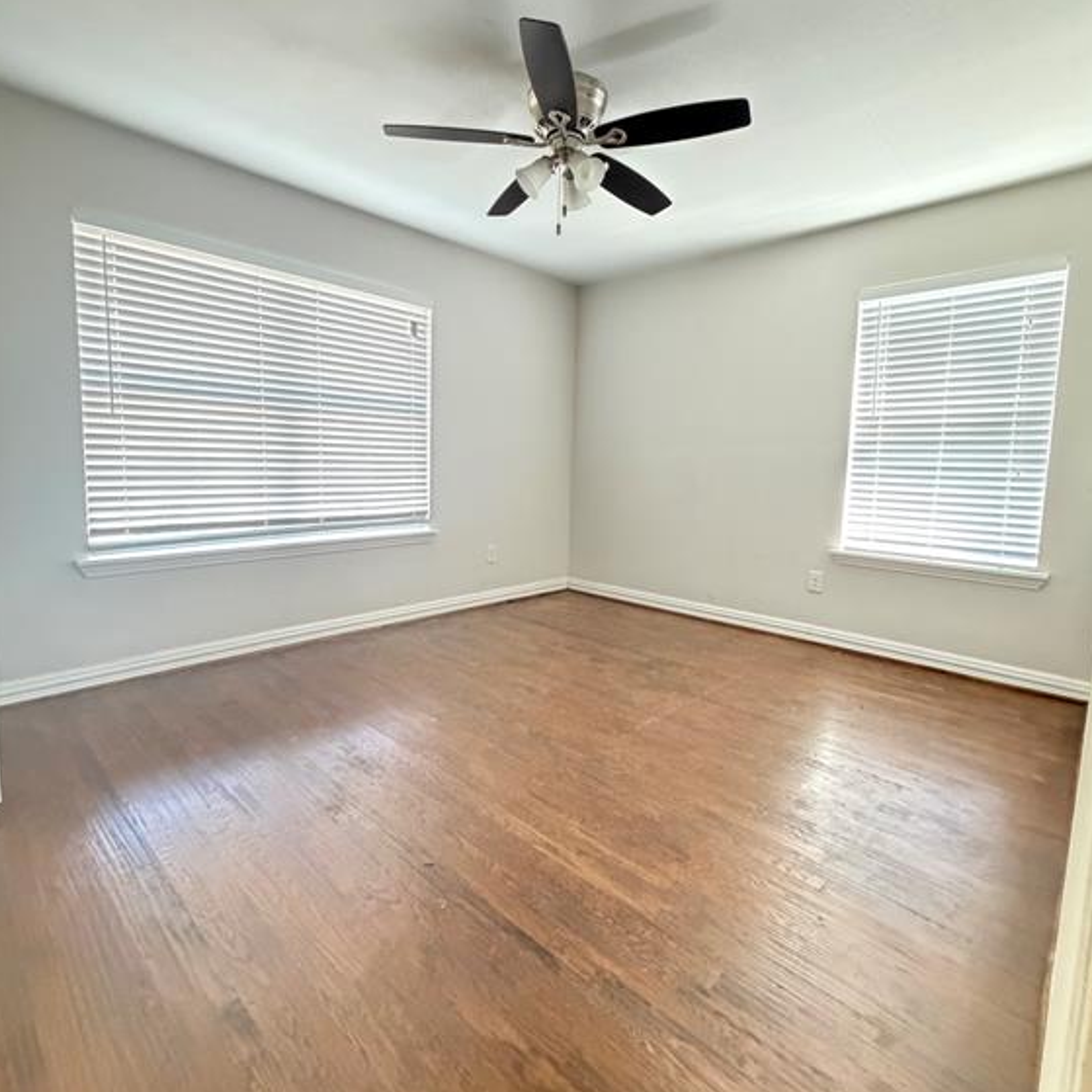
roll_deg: -2.4
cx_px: 551
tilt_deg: -4.4
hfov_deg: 84.0
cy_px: 520
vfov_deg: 83.9
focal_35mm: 17
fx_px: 607
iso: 1600
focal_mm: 2.22
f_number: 2.2
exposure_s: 1/36
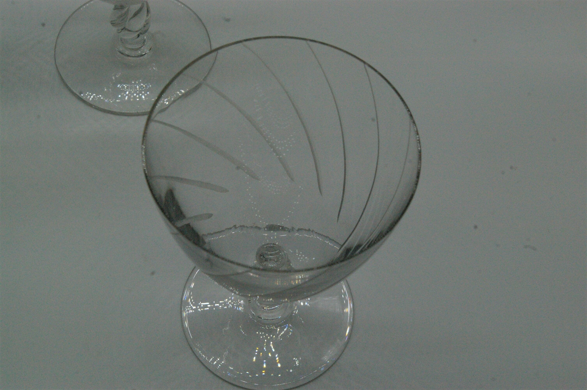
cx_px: 294
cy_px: 195
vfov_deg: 34.1
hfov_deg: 49.6
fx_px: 635
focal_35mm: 39
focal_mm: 26
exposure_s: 1/1000
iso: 1600
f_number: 9.5
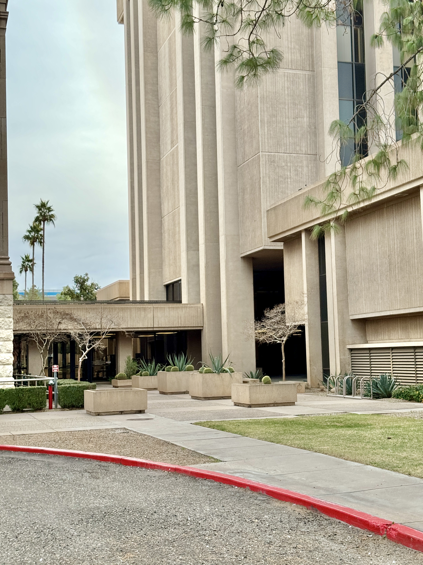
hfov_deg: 30.3
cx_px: 212
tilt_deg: +6.1
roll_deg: +0.7
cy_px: 282
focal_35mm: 48
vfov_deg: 39.7
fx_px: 782
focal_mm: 6.86
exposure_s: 1/1263
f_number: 1.78
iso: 64
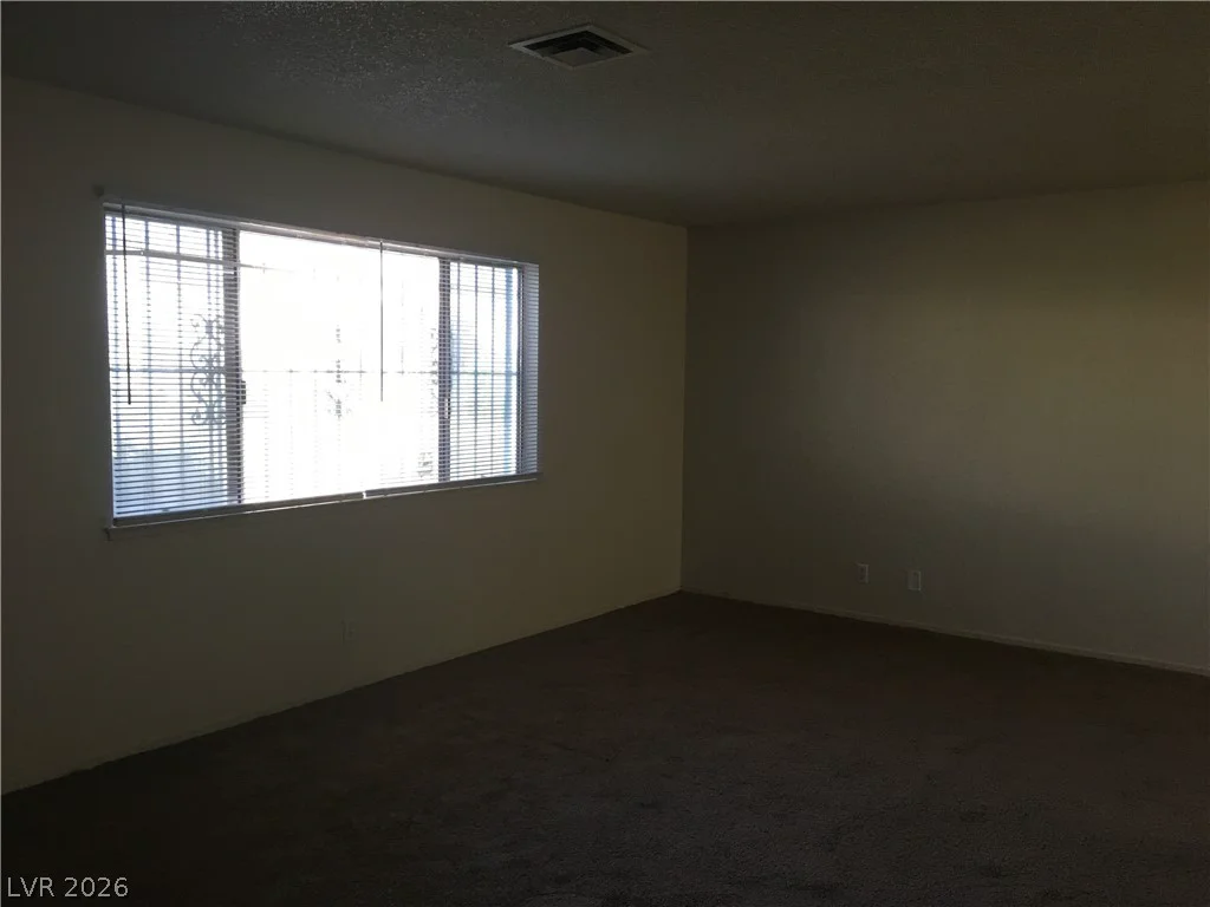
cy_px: 454
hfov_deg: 61.7
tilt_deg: -4.5
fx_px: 1014
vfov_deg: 48.2
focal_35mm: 29
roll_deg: -1.2
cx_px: 605
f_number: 2.2
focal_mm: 4.15
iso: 80
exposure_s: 1/30
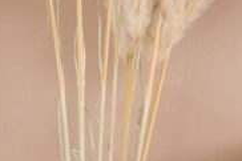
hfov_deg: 6.9
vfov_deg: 4.6
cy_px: 133
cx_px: 347
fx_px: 1995
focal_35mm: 297
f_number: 9
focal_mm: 90
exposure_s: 1/125
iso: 100
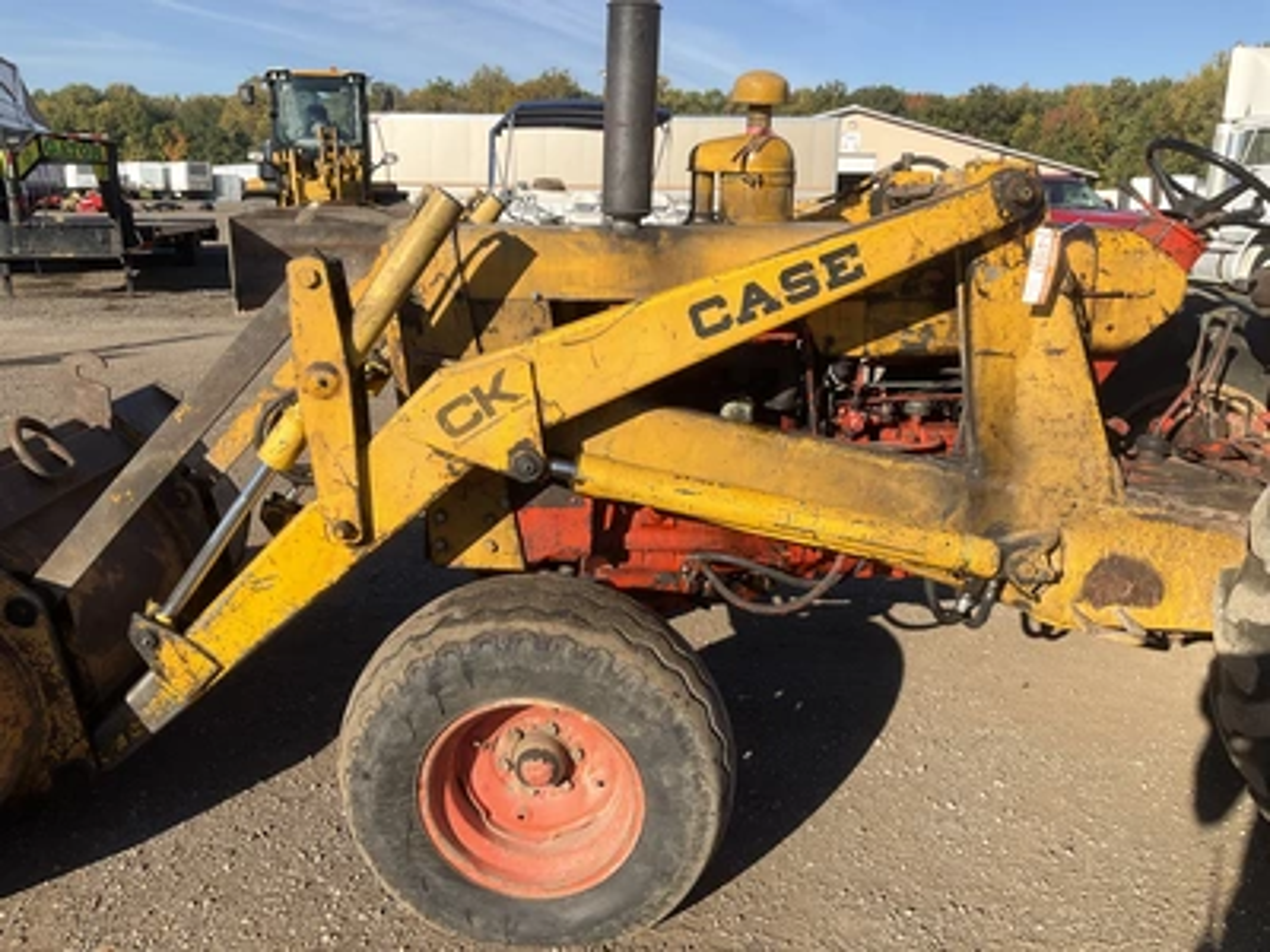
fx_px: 1064
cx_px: 635
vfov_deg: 48.2
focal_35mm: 29
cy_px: 476
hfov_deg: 61.7
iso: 25
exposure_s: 1/1451
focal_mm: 3
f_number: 1.8
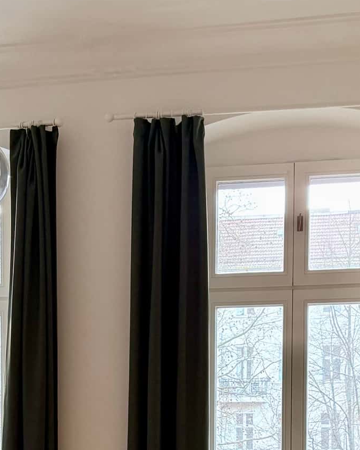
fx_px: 959
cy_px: 454
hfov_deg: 21.2
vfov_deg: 25.1
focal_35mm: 72
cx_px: 143
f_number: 1.6
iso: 125
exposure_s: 1/60
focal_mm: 5.96
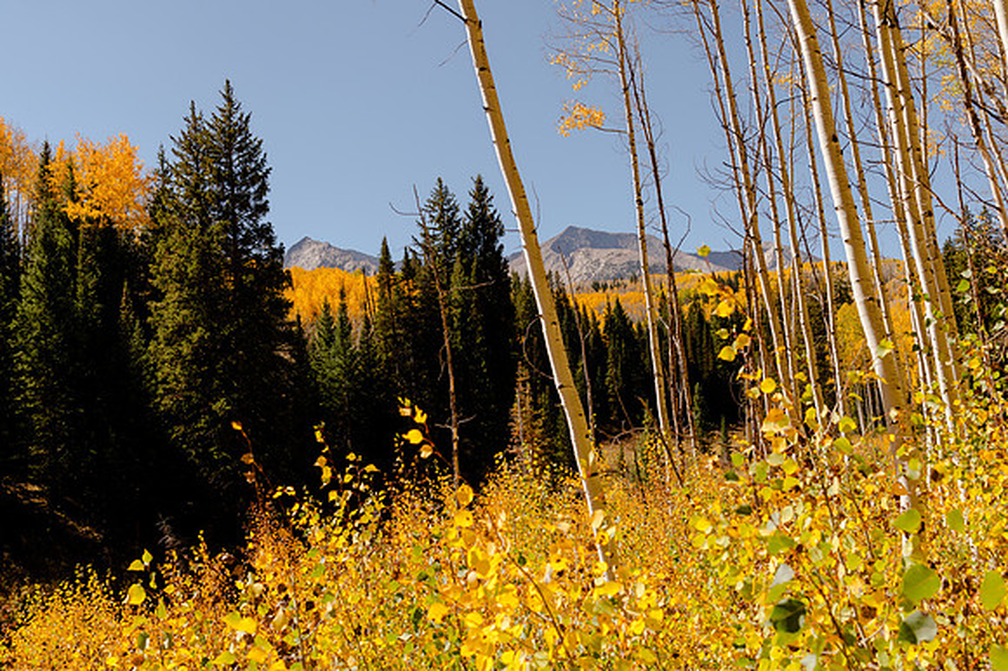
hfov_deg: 48.5
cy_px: 336
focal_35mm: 40
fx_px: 1119
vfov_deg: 33.4
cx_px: 504
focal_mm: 40
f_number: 8
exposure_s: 1/320
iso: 200
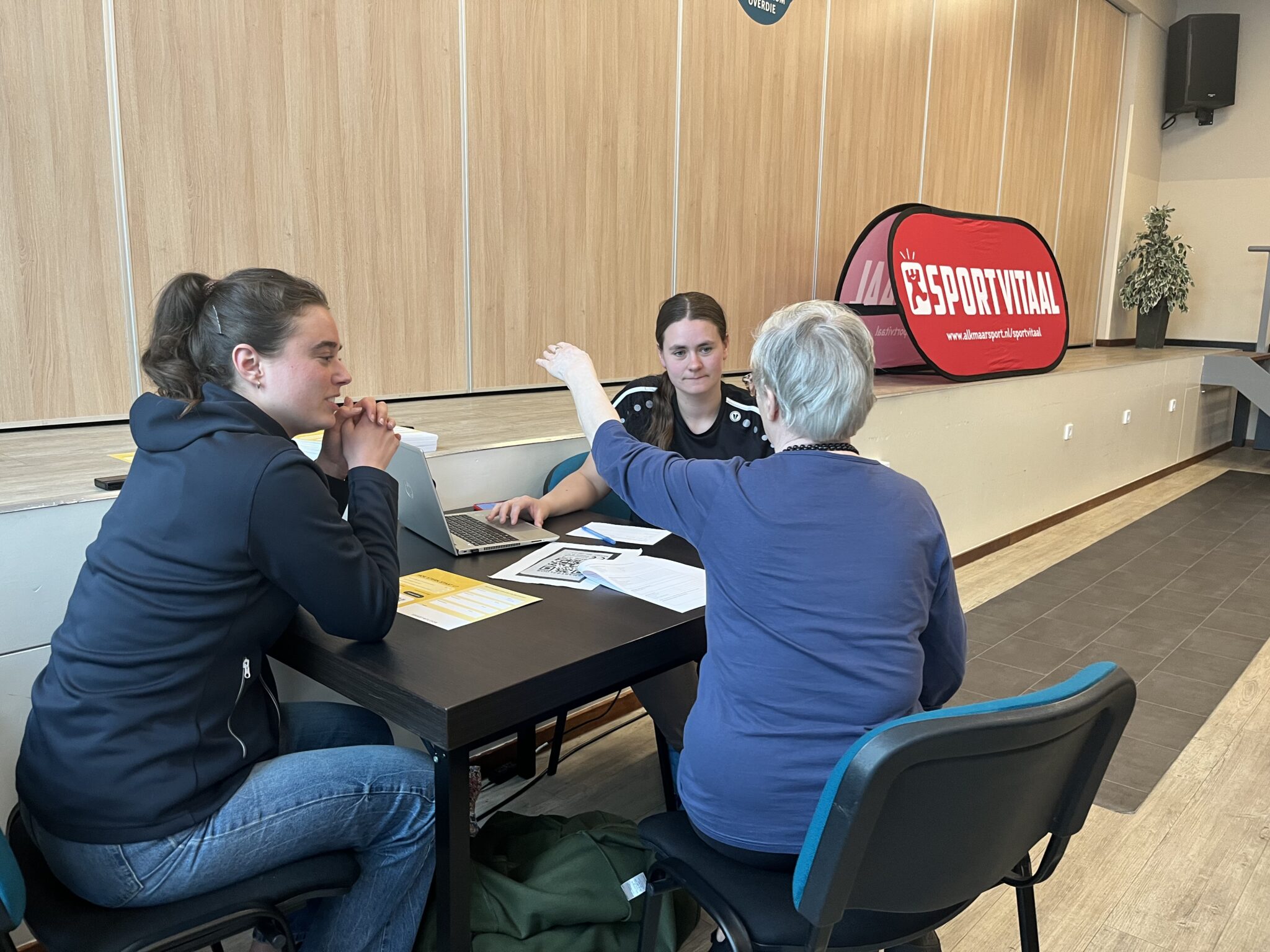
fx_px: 954
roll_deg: -0.9
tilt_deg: -11.3
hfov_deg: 67.3
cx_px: 635
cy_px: 476
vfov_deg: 53.1
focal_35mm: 26
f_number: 1.6
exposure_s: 1/50
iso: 125
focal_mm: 5.1
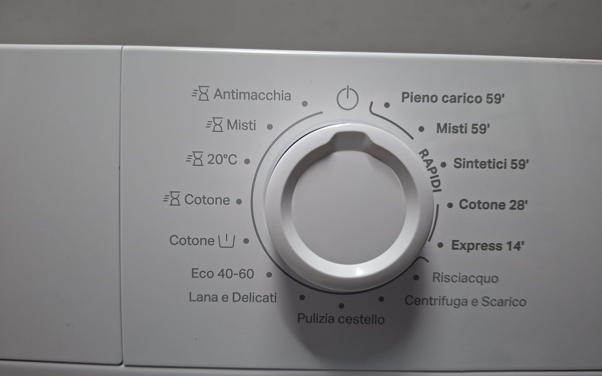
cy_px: 189
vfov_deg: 49.3
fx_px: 410
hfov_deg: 72.5
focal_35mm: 25
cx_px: 308
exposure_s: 1/50
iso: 250
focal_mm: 5.54
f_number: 1.8
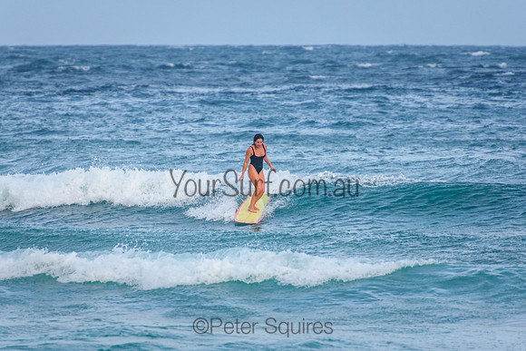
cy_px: 176
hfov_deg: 3.4
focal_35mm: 615
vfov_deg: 2.2
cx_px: 263
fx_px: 8984
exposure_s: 1/1600
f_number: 5.6
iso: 640
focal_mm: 400
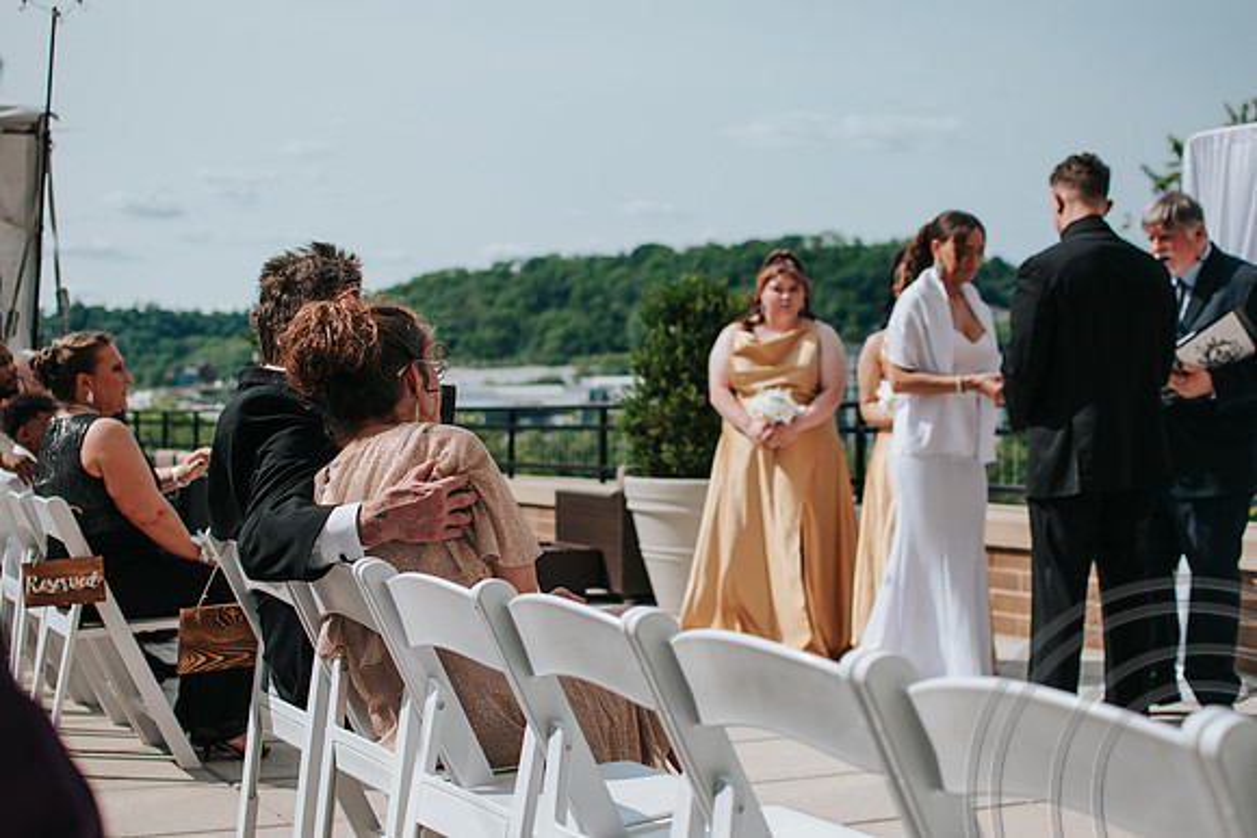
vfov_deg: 25.8
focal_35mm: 52
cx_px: 628
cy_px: 419
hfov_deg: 37.8
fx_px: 1833
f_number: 2.8
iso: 100
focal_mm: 35
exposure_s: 1/4000
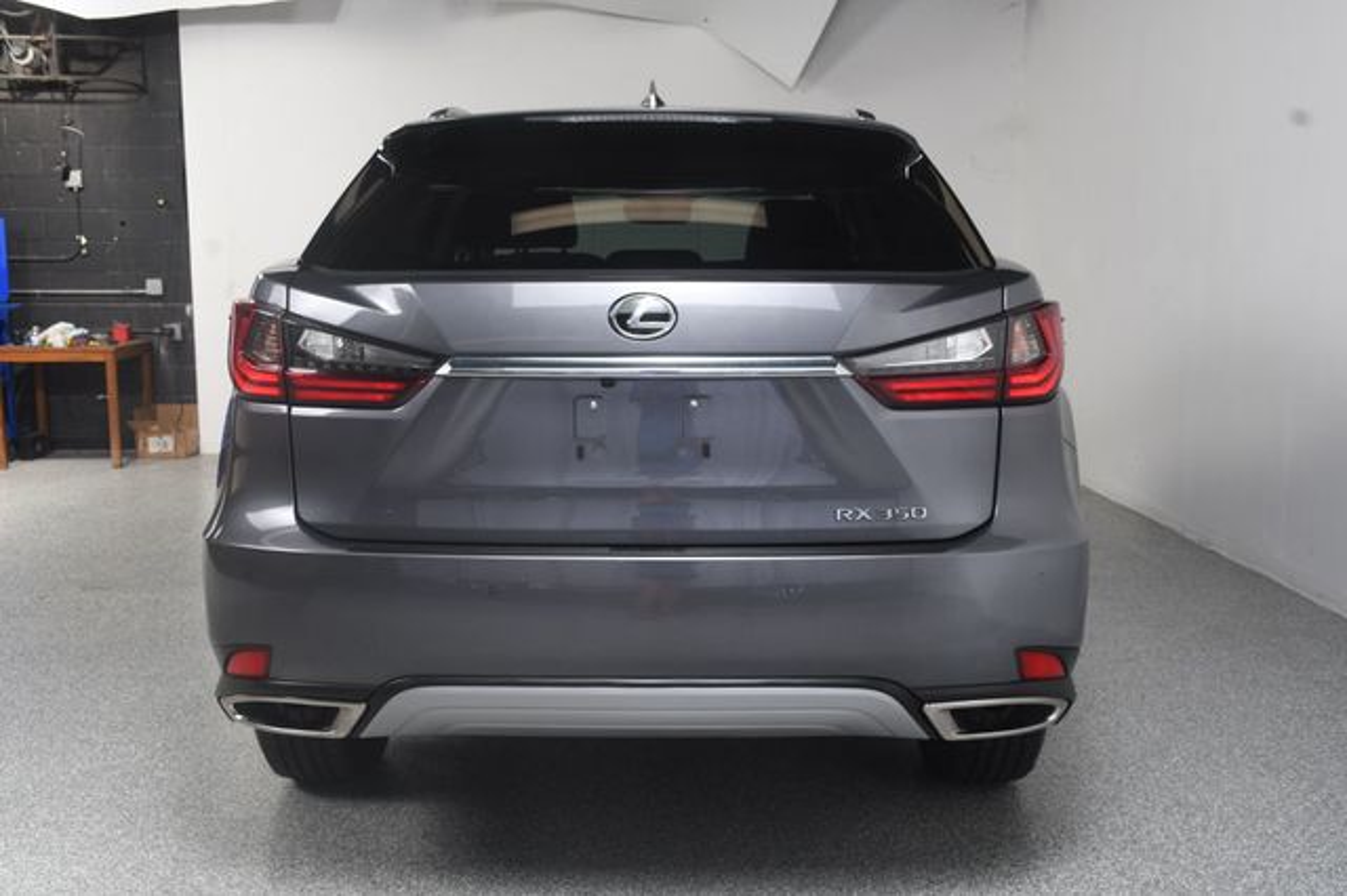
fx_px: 1346
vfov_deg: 36.8
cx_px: 674
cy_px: 448
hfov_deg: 53.2
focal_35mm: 36
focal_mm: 24
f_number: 9
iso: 100
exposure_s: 1/160
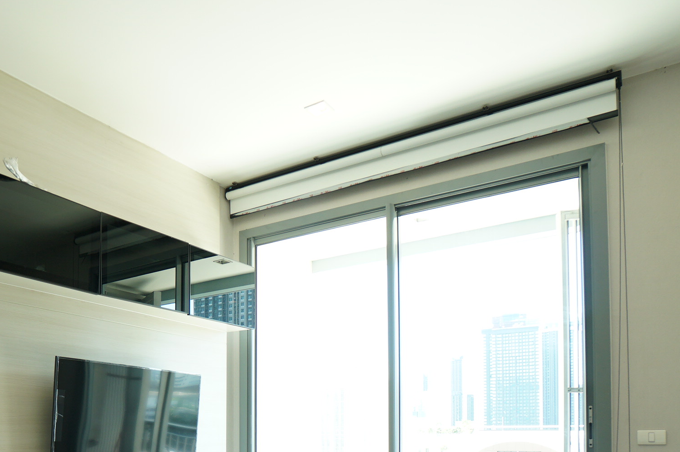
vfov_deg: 39.5
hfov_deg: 60.3
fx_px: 566
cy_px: 428
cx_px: 219
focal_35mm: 30
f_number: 4.5
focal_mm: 10
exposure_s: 1/50
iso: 320
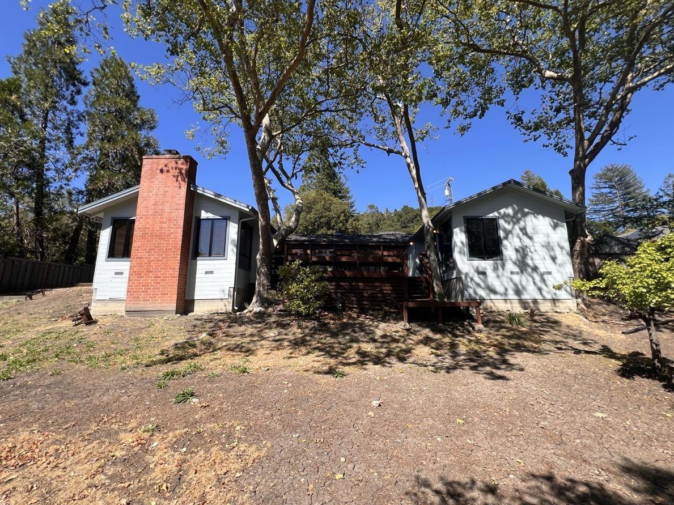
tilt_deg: +11.3
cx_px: 342
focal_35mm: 14
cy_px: 247
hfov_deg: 102.1
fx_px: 273
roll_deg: -0.1
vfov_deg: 85.6
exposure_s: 1/690
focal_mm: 1.57
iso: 32
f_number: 1.8
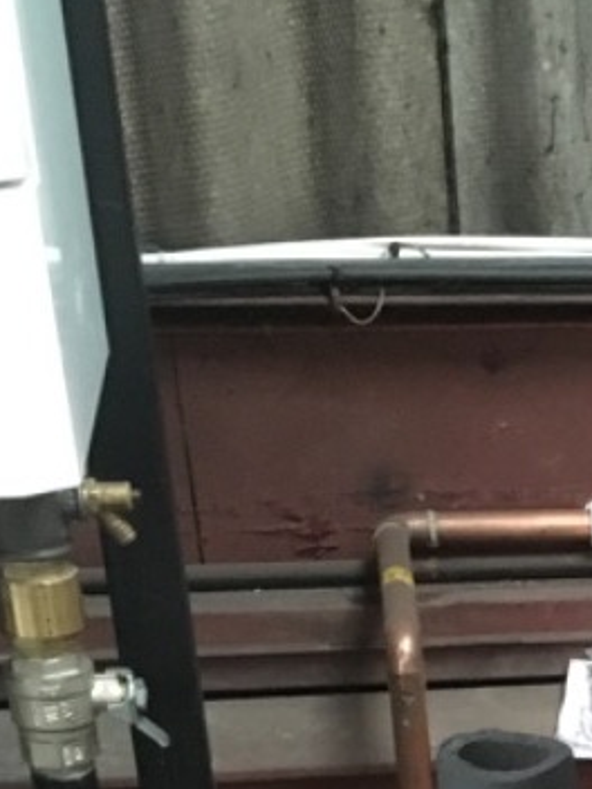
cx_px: 919
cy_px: 1067
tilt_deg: -31.0
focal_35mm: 99
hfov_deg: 13.9
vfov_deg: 18.3
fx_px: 2257
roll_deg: -1.2
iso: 320
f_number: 2.2
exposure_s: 1/17
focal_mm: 4.15
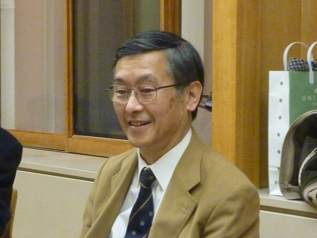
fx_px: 971
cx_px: 158
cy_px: 119
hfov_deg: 18.5
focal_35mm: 106
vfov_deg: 14.0
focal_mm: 9.7
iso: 800
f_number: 3.9
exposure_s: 1/20
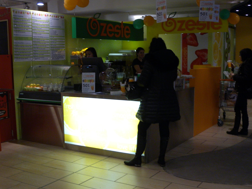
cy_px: 114
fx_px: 335
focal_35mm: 46
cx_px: 115
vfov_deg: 31.4
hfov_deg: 41.2
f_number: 2.7
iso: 158
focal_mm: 6
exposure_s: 1/67.2
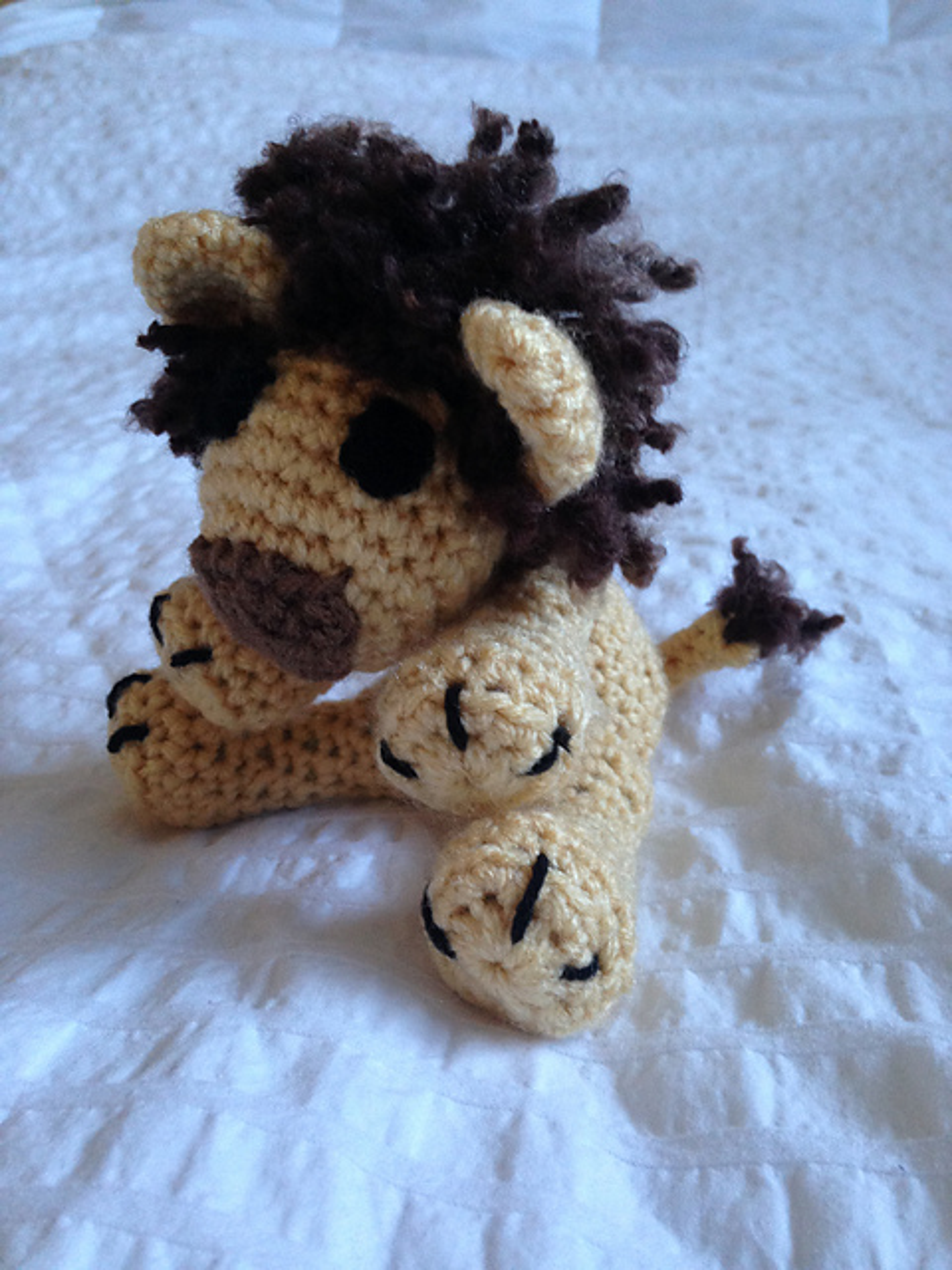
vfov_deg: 55.4
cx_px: 476
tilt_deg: -23.1
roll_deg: +0.9
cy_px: 635
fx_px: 1210
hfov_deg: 42.9
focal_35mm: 33
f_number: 2.4
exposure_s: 1/20
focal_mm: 4.12
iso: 160
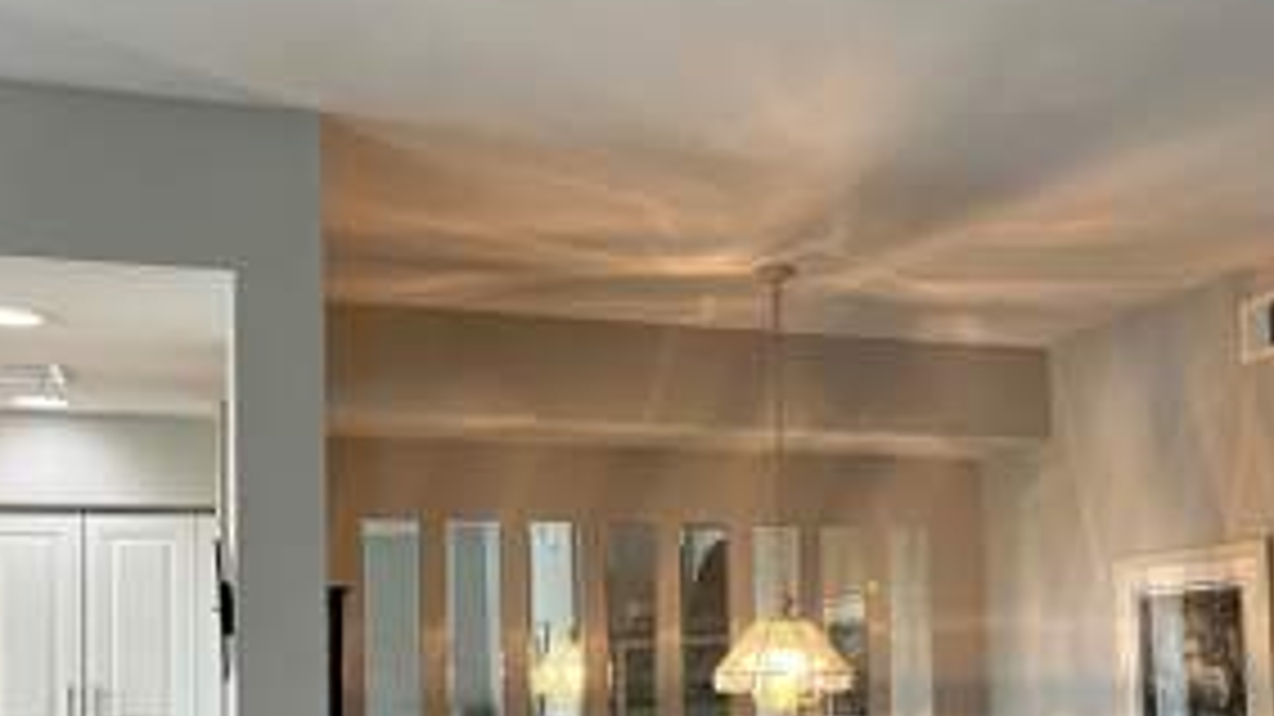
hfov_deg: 42.5
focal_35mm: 48
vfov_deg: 24.4
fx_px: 1621
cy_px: 599
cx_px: 824
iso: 80
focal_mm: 5.7
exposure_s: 1/60
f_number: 1.5
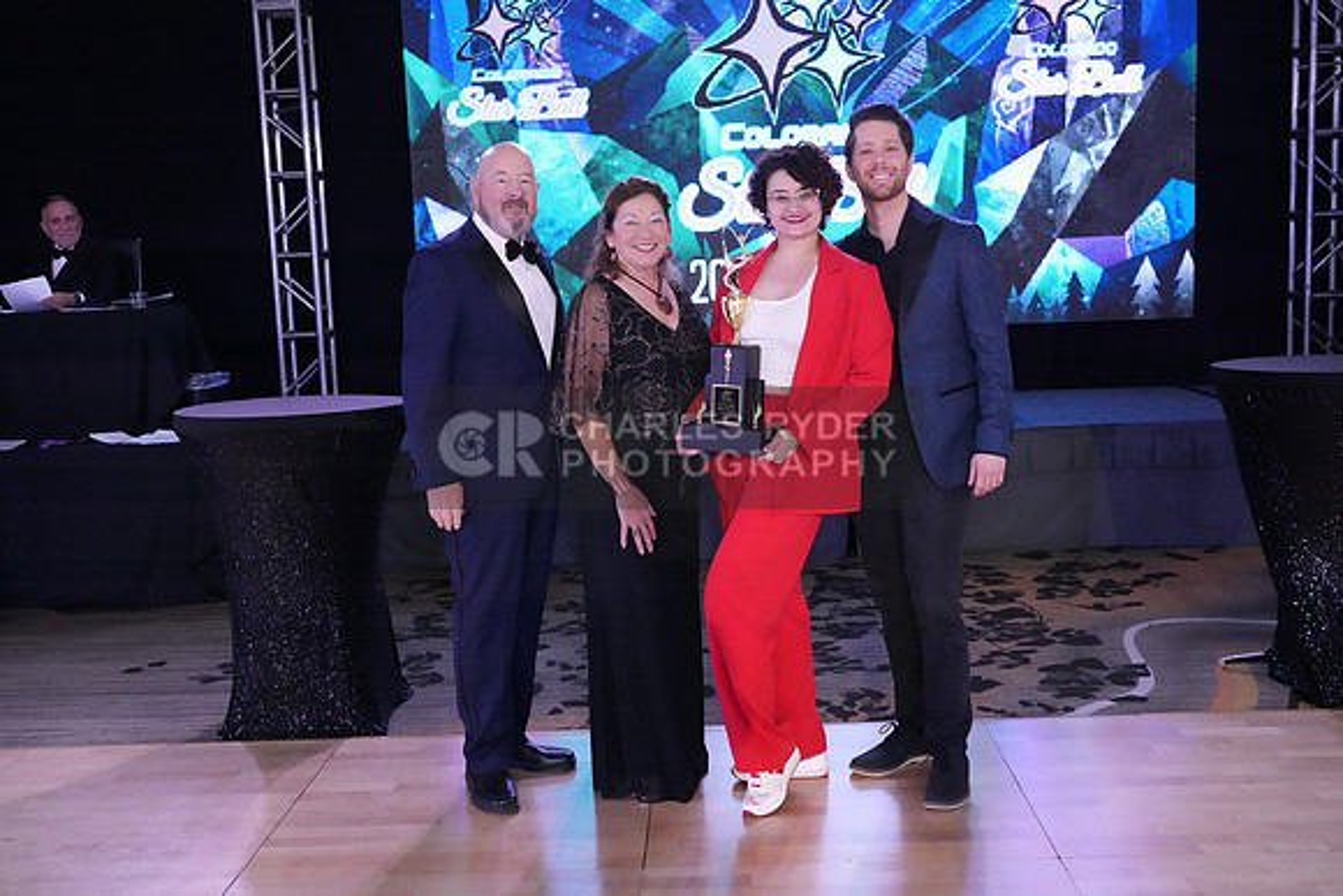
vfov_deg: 36.9
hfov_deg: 53.1
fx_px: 1343
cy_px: 448
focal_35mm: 36
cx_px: 672
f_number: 5.6
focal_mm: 36
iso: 12800
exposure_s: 1/400
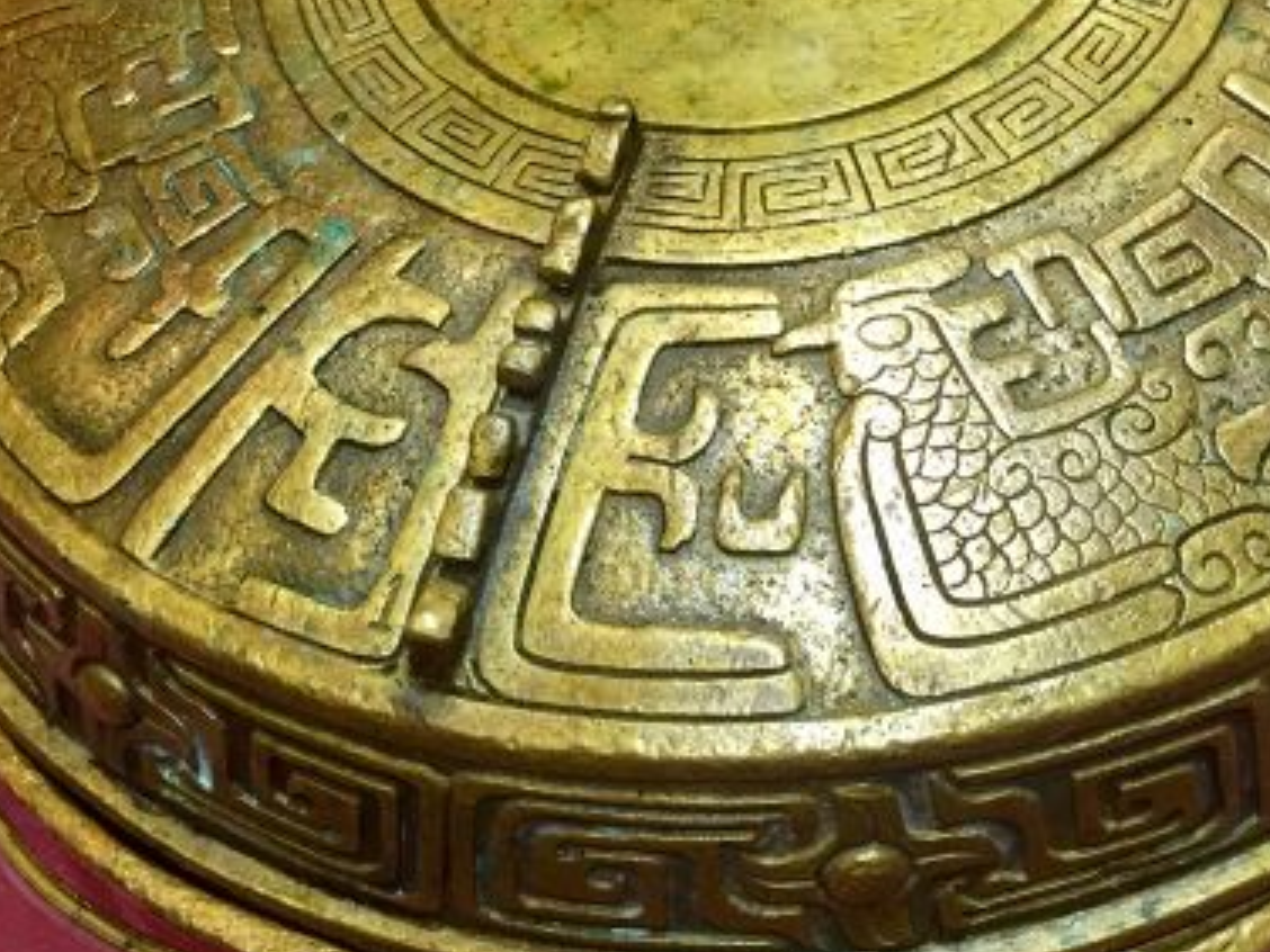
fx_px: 1981
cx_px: 740
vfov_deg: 26.9
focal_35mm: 54
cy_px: 322
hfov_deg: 35.5
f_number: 2.2
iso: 125
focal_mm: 4.15
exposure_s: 1/33
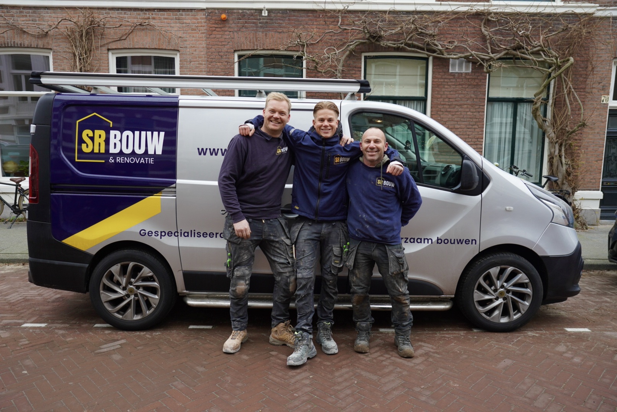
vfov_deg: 53.2
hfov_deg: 73.7
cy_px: 206
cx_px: 308
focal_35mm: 24
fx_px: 412
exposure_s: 1/100
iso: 100
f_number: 3.2
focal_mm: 16
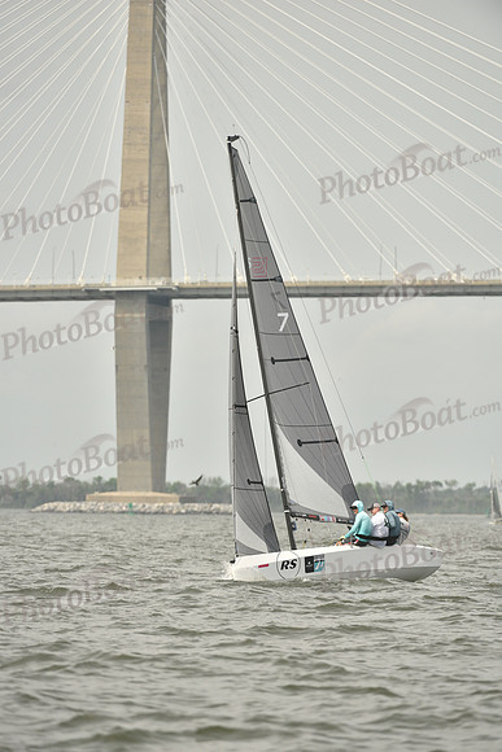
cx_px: 251
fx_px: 8361
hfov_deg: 3.4
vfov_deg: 5.2
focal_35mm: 400
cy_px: 376
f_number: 6.3
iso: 320
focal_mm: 400
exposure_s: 1/1600
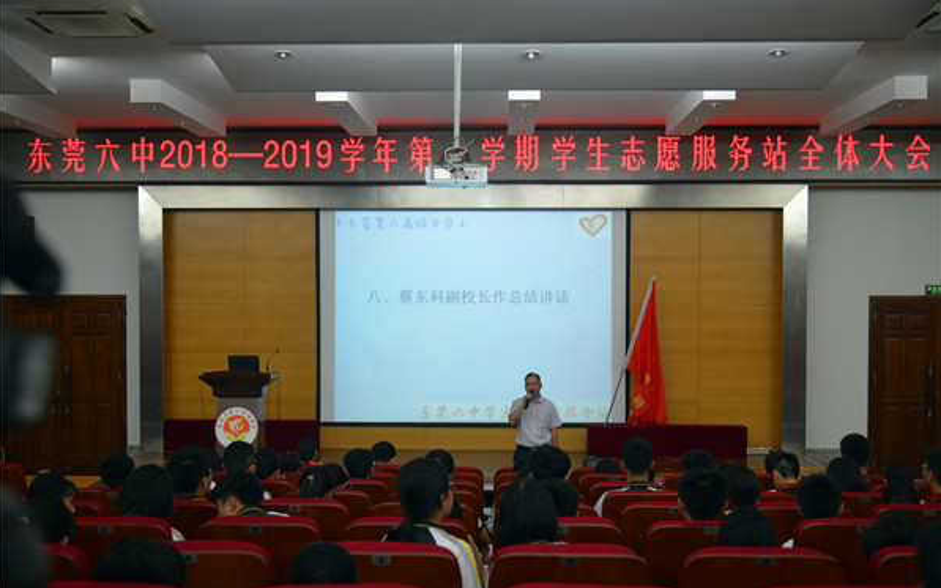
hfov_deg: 48.2
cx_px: 470
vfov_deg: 31.2
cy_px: 303
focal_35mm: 41
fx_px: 1051
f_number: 4
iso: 400
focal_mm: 40
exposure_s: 1/50
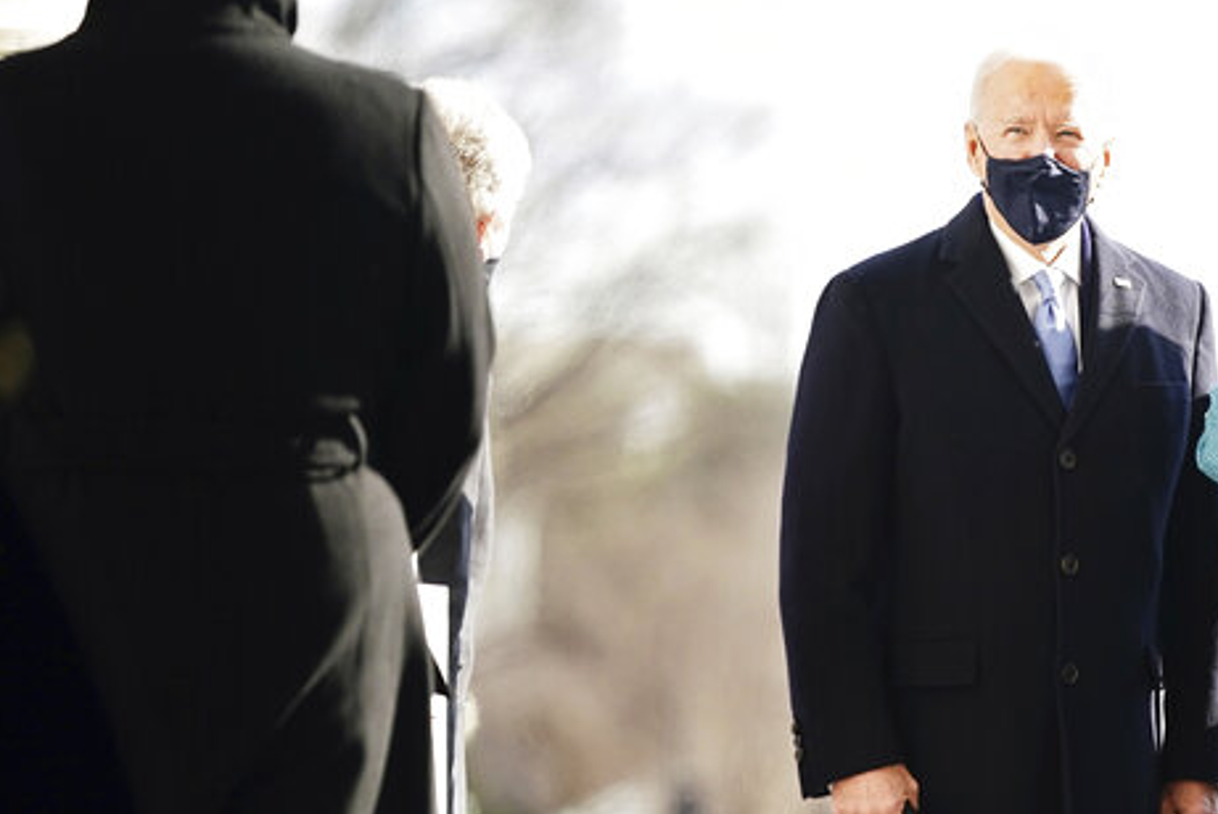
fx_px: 15031
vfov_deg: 3.1
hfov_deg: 4.6
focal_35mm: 444
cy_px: 681
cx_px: 1289
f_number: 3.2
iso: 400
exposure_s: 1/1600
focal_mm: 200
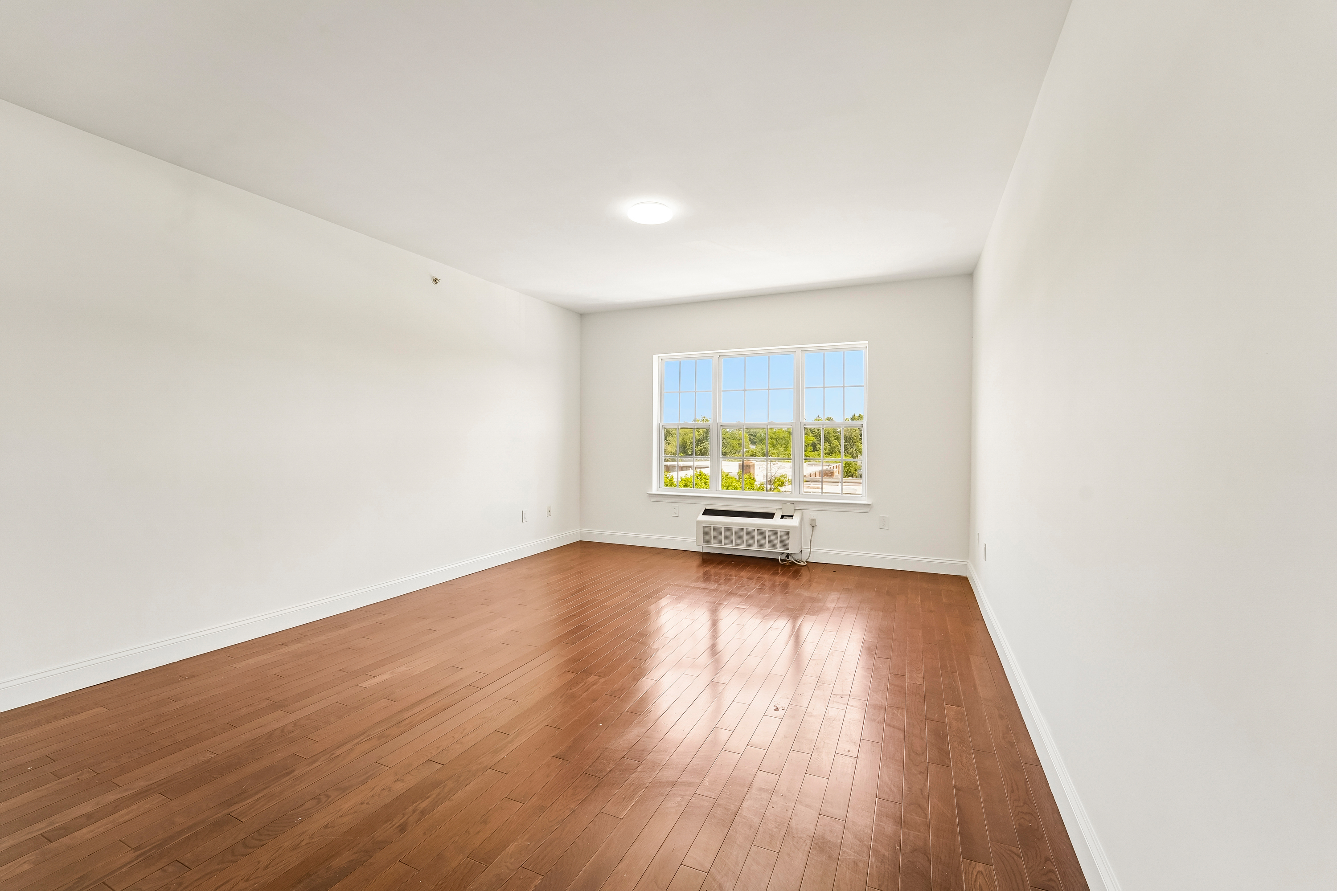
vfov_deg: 81.2
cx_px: 668
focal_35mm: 14
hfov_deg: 104.3
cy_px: 446
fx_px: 520
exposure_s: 1/60
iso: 400
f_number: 8
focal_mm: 14
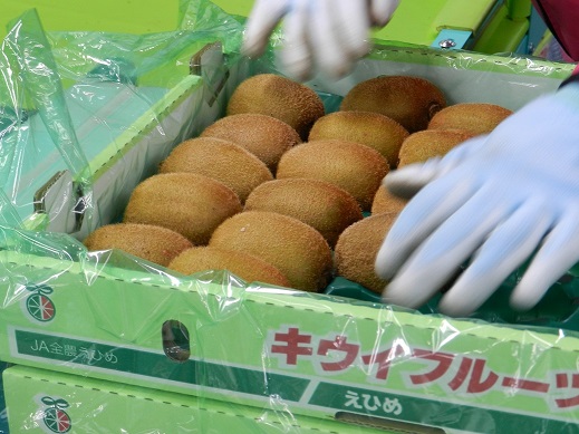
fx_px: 1672
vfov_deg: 14.8
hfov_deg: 19.6
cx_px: 290
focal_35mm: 100
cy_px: 217
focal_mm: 17.7
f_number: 4.6
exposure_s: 1/30
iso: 200
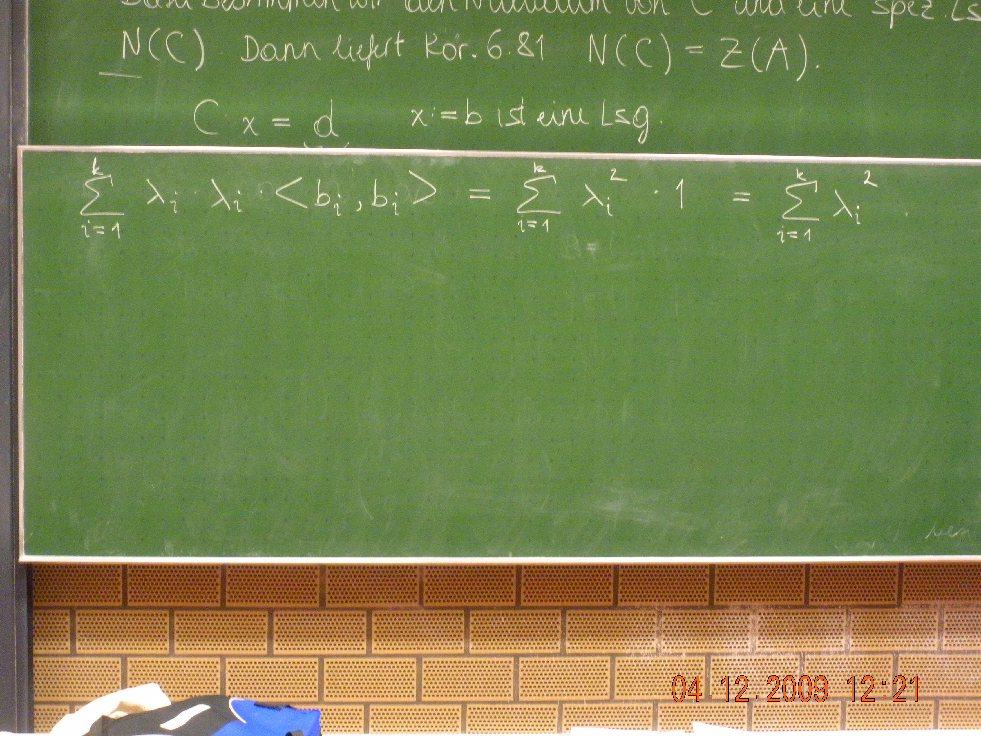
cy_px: 384
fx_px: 1899
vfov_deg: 21.9
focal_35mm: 67
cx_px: 474
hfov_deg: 29.0
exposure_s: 1/8
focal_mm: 11.2
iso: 467
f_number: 4.6
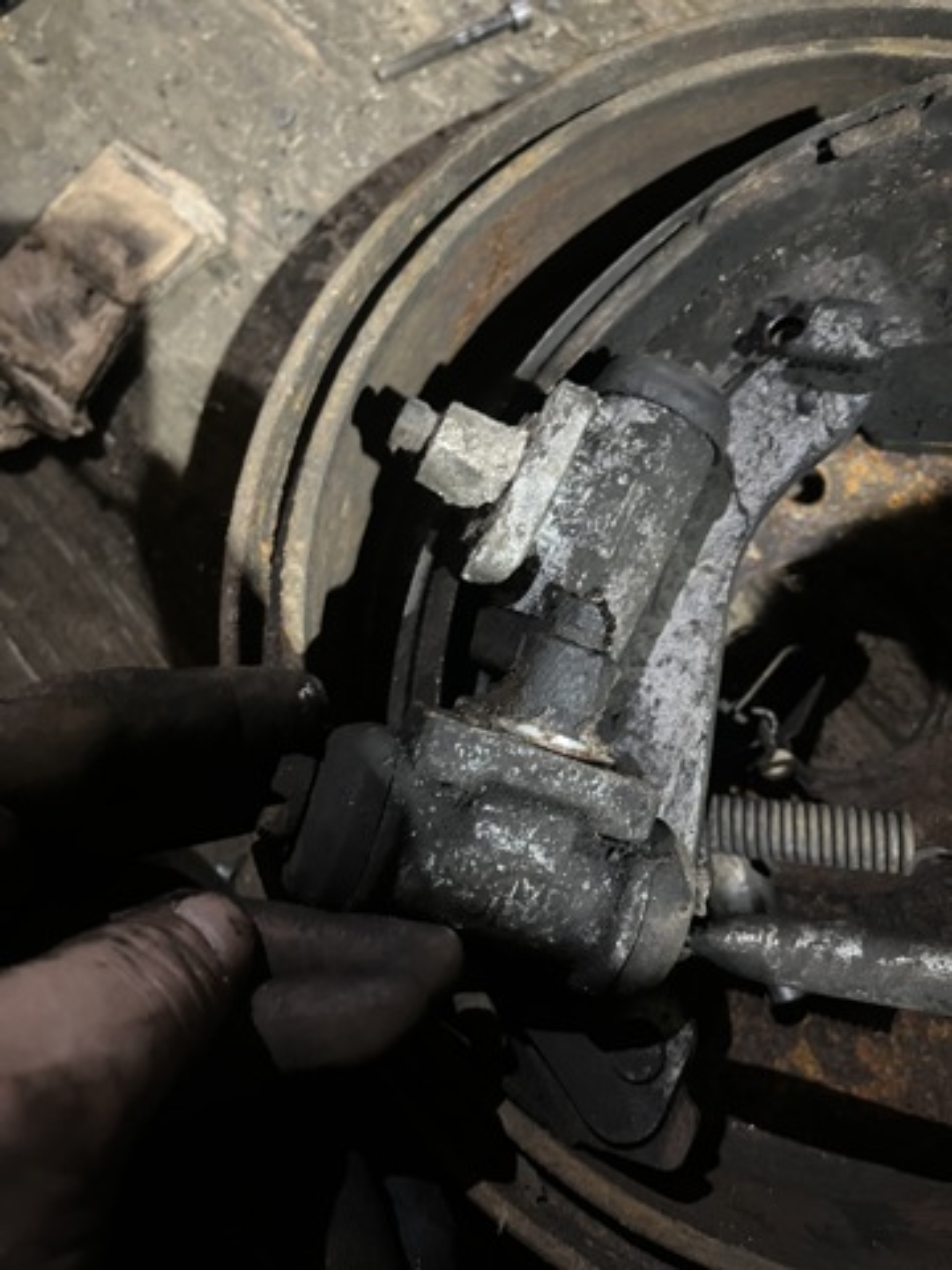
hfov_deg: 53.1
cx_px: 476
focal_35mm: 26
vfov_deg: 67.3
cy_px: 635
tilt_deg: -76.3
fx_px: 953
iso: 800
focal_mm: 5.1
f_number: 1.6
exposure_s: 1/25
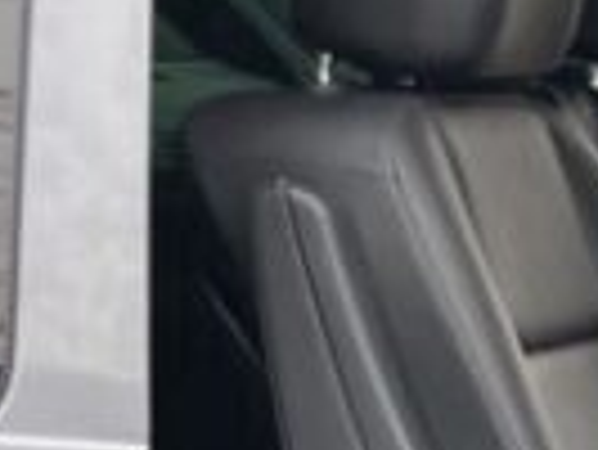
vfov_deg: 8.9
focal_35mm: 162
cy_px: 698
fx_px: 2801
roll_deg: +0.2
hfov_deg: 10.1
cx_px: 1596
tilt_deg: -12.4
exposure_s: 1/121
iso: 25
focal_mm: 3.99
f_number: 1.8
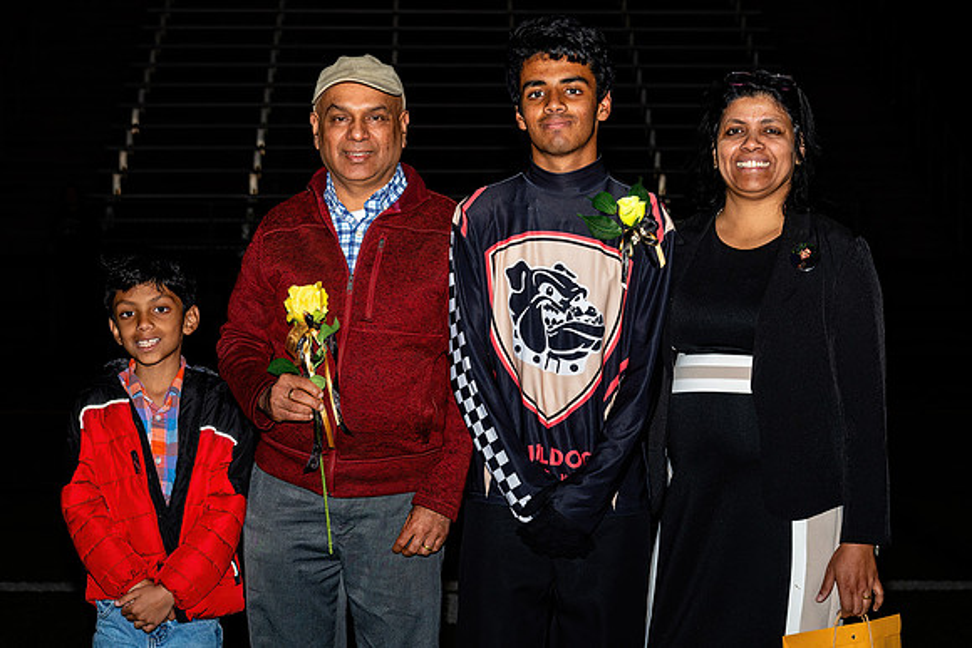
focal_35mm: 95
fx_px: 2573
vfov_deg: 14.4
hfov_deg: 21.4
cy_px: 314
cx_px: 505
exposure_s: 1/200
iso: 320
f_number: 5
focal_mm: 48
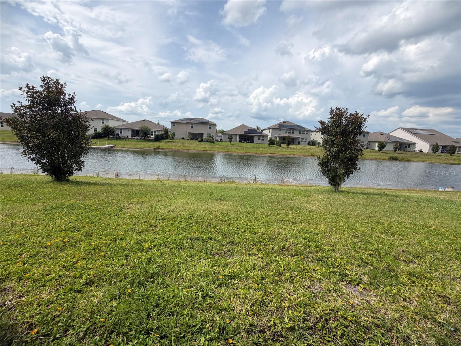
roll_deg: -2.1
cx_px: 230
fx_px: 186
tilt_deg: -10.3
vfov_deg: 85.7
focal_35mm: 14
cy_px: 173
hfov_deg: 102.1
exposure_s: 1/770
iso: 32
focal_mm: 2.22
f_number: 2.2
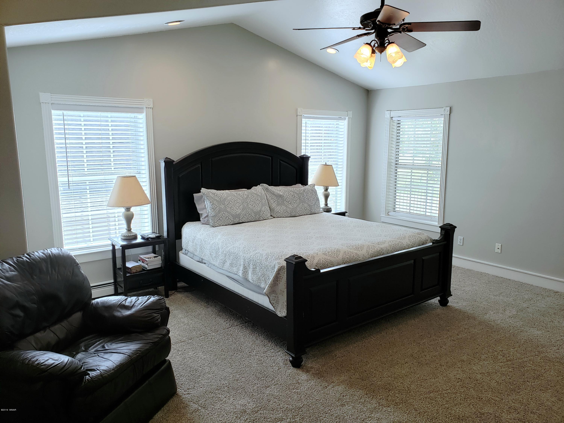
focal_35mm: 26
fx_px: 424
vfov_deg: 53.1
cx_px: 282
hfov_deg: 67.3
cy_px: 212
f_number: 2.4
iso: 50
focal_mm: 4.3
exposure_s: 1/120
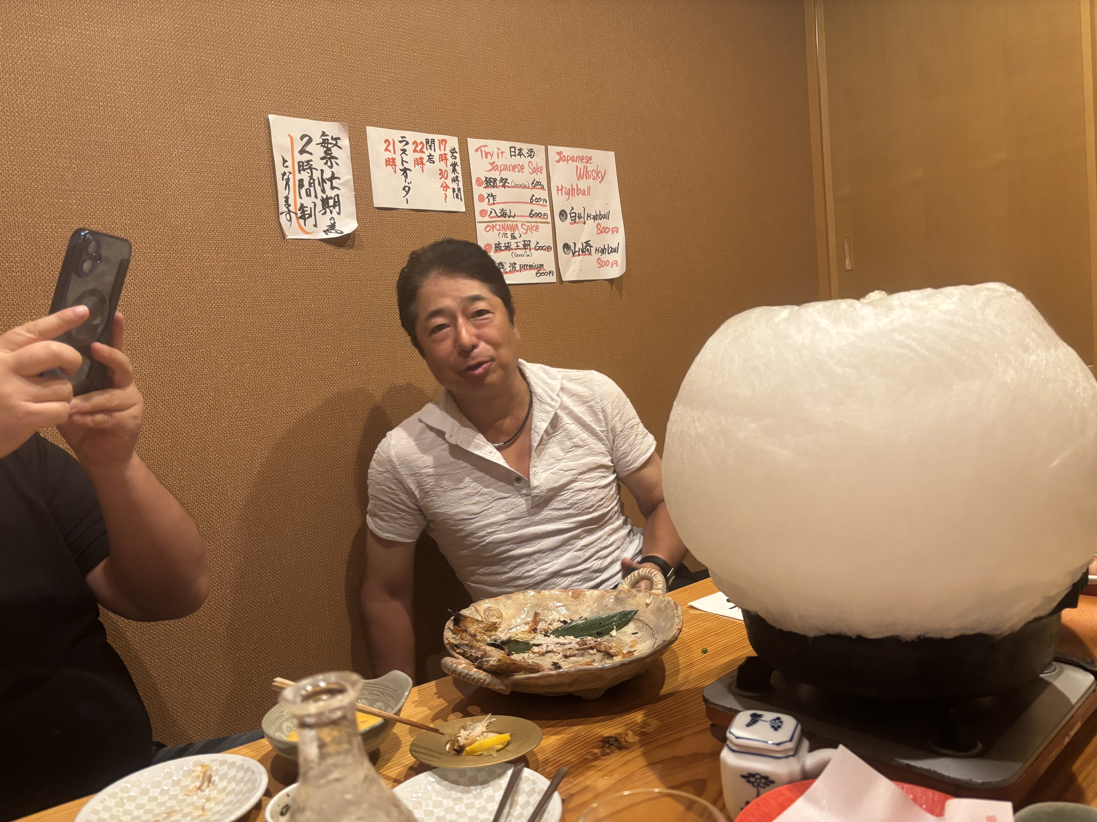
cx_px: 548
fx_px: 824
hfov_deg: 67.3
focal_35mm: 26
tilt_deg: -5.6
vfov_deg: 53.1
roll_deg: +5.8
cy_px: 411
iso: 320
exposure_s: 1/60
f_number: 1.6
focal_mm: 5.96
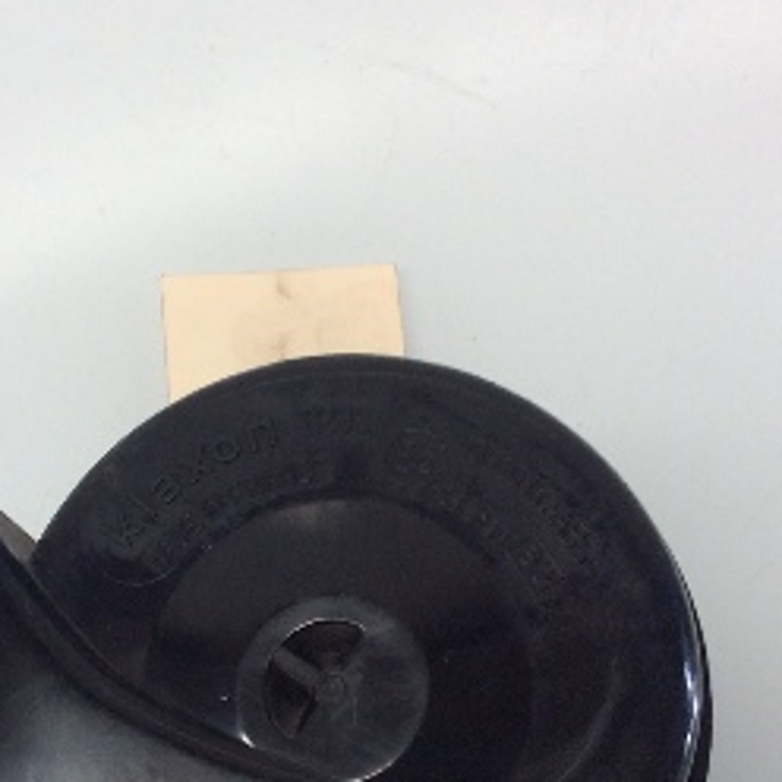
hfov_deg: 23.4
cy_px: 665
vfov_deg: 23.2
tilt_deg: -71.5
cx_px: 199
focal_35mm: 73
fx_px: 1866
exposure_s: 1/60
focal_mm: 3.3
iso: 50
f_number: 2.4
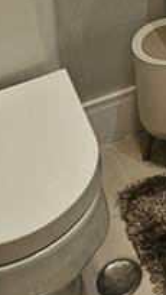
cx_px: 251
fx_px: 586
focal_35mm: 75
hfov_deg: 14.9
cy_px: -200
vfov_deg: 21.3
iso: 100
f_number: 2.2
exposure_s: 1/60
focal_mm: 2.2
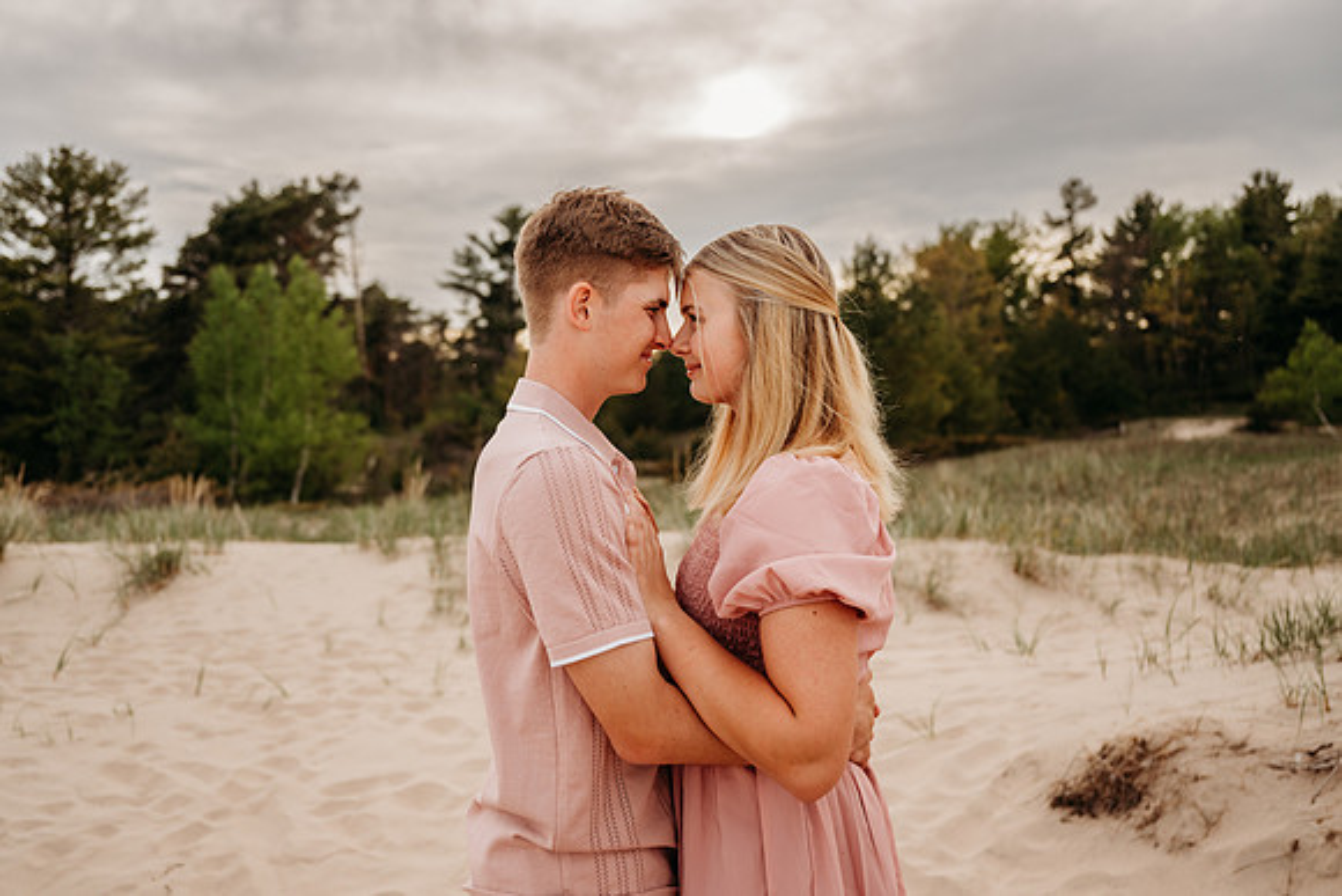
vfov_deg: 41.4
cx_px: 648
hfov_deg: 59.0
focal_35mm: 32
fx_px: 1185
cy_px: 448
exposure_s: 1/1000
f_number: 2.8
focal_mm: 30
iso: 200
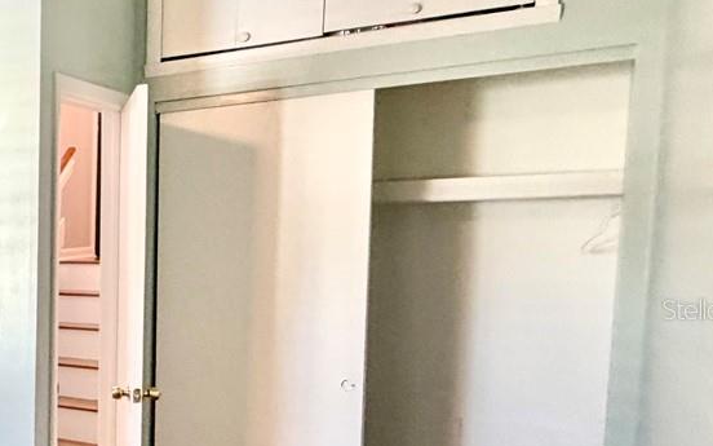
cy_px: 309
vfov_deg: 29.6
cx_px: -249
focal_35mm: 43
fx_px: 836
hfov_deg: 32.4
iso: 320
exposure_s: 1/60
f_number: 2.2
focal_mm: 2.22
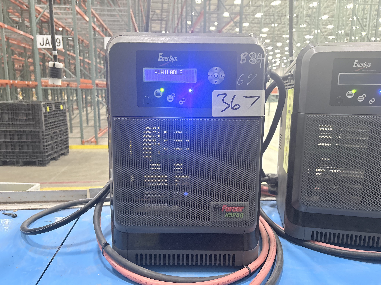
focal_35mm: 26
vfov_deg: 53.1
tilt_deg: -10.6
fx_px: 286
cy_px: 142
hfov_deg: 67.3
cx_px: 190
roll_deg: -0.1
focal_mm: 5.96
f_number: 1.6
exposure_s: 1/60
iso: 500
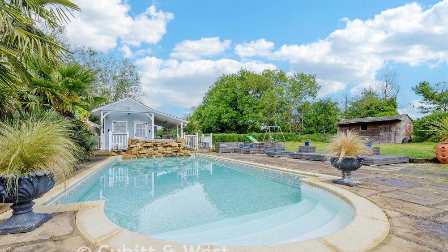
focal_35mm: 15
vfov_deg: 70.0
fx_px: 178
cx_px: 226
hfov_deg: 103.0
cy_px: 148
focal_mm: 14
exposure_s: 1/320
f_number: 8
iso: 100
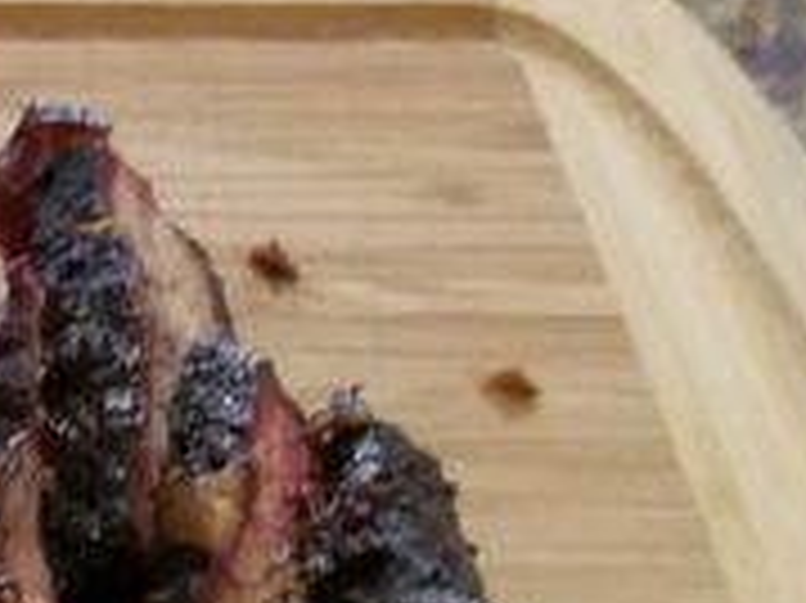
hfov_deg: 11.7
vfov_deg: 9.4
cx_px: -860
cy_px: 1170
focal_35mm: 149
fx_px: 3467
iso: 200
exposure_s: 1/11
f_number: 1.7
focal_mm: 4.2
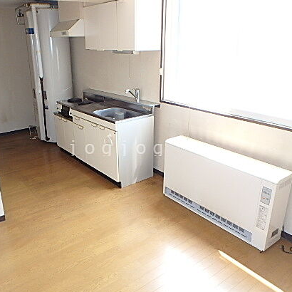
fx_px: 277
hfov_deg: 55.2
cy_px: 147
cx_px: 118
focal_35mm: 29
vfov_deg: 55.6
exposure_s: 1/30
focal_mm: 3.7
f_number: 3.5
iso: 200
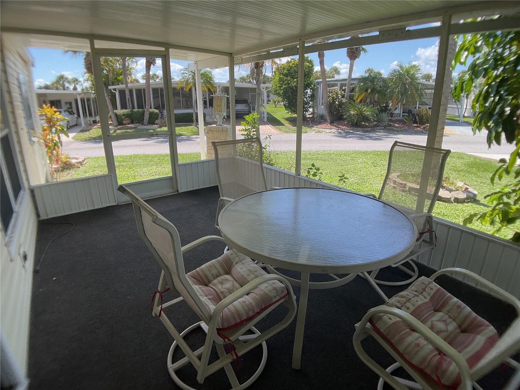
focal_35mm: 29
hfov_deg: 61.7
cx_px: 260
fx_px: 436
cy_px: 195
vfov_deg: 48.2
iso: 16
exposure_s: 1/346
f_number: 1.8
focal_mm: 3
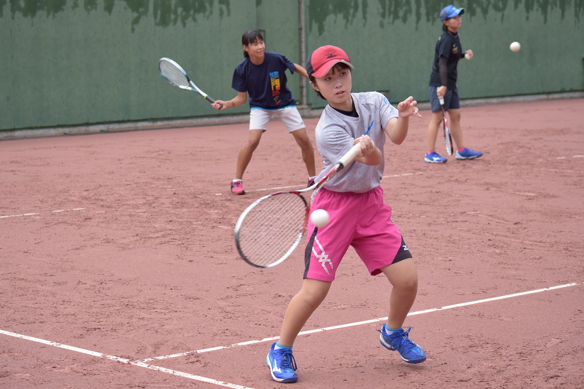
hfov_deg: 20.9
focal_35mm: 98
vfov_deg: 14.0
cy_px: 194
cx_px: 292
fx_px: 1581
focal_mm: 65
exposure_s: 1/1000
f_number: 4.5
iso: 640
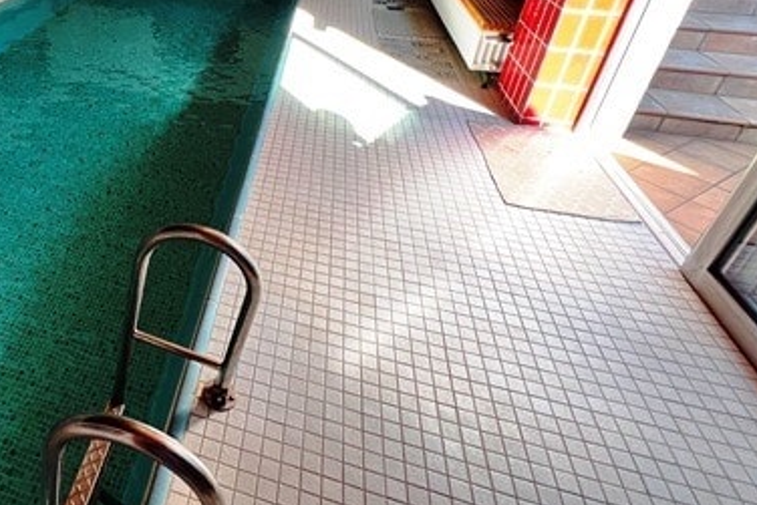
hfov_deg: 68.7
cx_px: 151
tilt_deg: -29.4
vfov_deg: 52.7
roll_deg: +0.3
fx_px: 484
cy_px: 125
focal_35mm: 23
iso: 80
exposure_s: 1/99
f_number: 1.8
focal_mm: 1.57
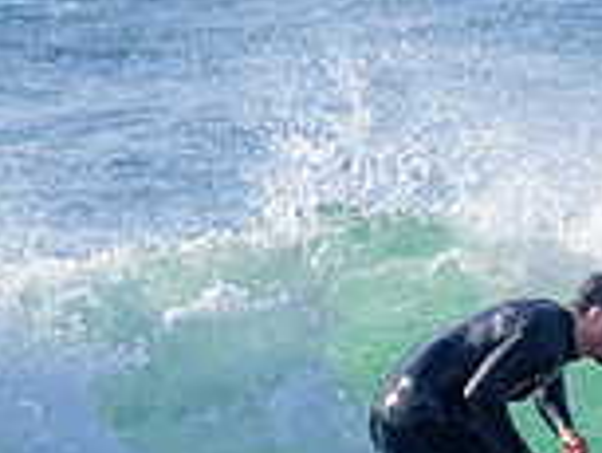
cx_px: 818
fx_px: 50751
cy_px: 538
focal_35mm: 2916
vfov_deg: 0.5
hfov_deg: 0.7
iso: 1100
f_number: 11
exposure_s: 1/2000
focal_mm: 800
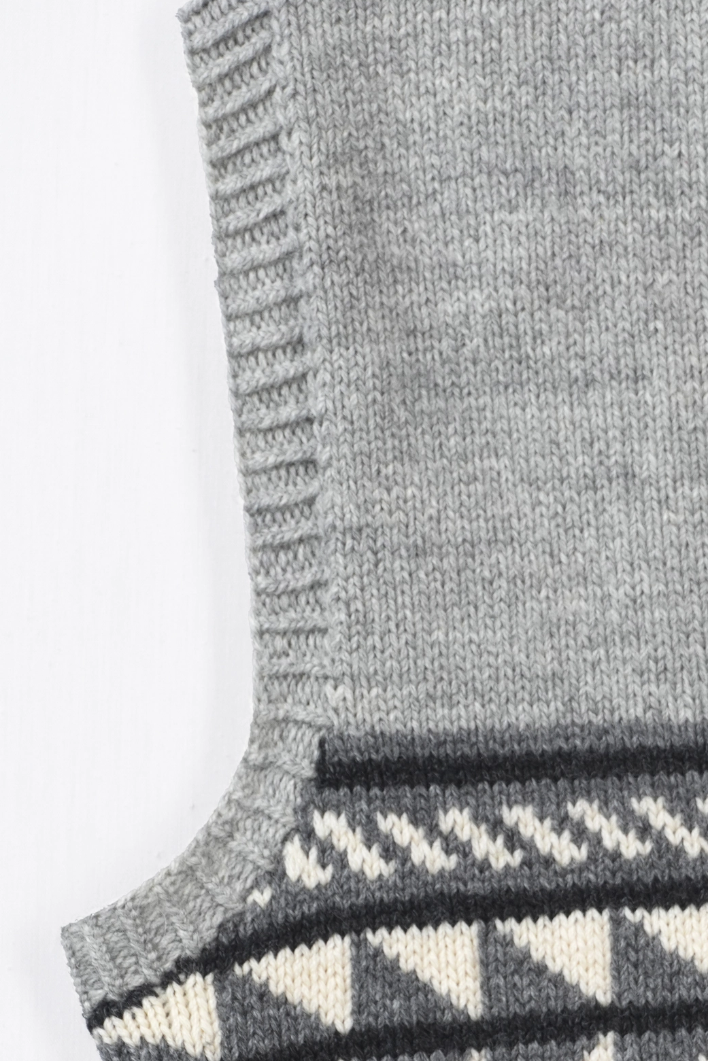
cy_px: 714
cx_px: 645
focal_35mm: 357
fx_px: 10526
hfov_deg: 3.8
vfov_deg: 5.8
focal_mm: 129
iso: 320
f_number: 7.1
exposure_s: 1/50
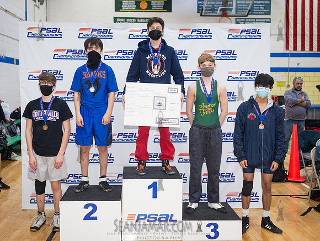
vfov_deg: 35.2
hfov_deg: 45.7
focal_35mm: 41
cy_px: 114
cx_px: 151
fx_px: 379
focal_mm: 35
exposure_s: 1/400
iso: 4000
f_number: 3.5
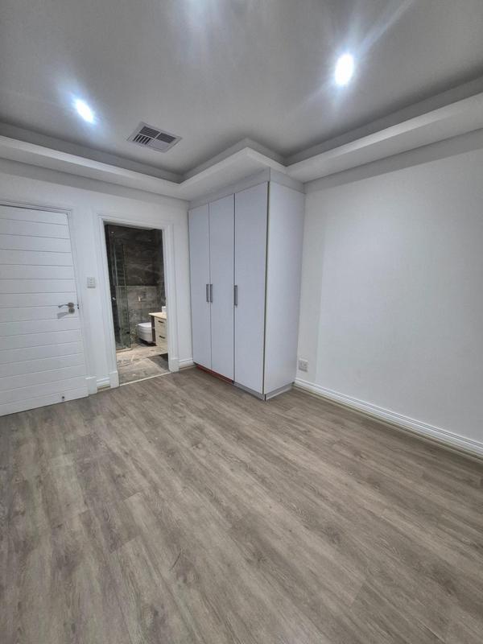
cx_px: 242
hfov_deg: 89.9
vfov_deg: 106.2
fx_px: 242
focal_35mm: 13
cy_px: 322
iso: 250
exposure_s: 1/50
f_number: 2.2
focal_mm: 1.74
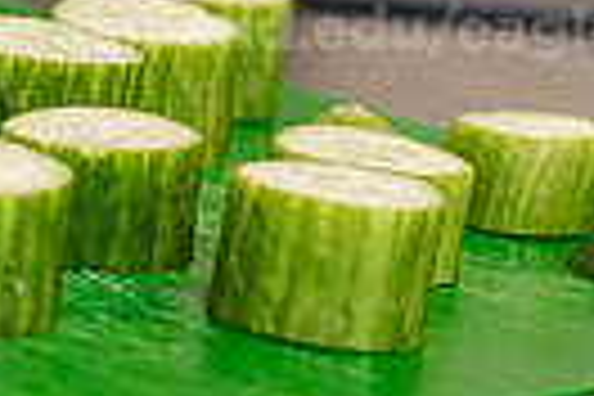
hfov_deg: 9.1
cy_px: 124
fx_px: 3630
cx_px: -320
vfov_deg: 6.2
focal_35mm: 220
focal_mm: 50
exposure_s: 1/200
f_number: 2.8
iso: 400
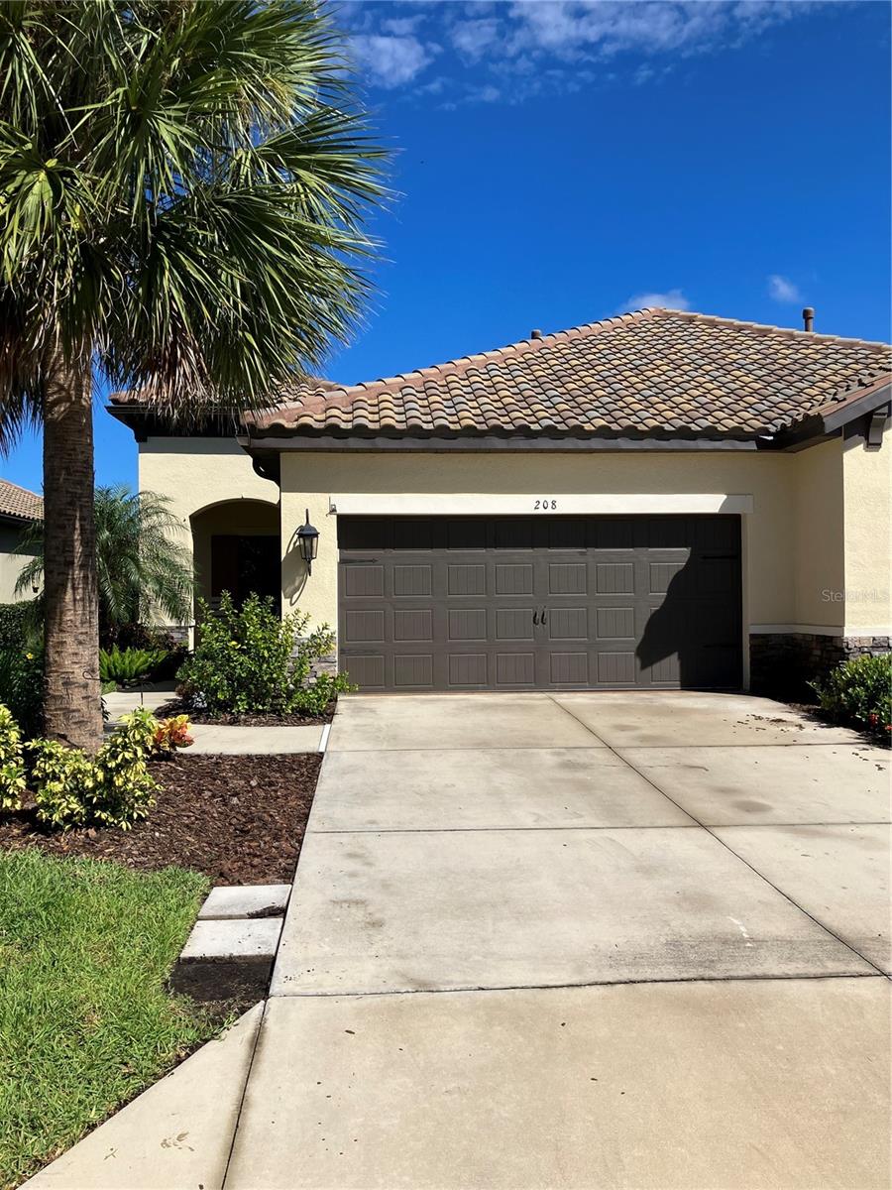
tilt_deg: +1.8
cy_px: 595
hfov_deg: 49.7
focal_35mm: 28
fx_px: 962
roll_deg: -0.2
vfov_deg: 63.4
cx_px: 446
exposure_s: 1/3472
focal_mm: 3.99
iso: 32
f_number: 1.8
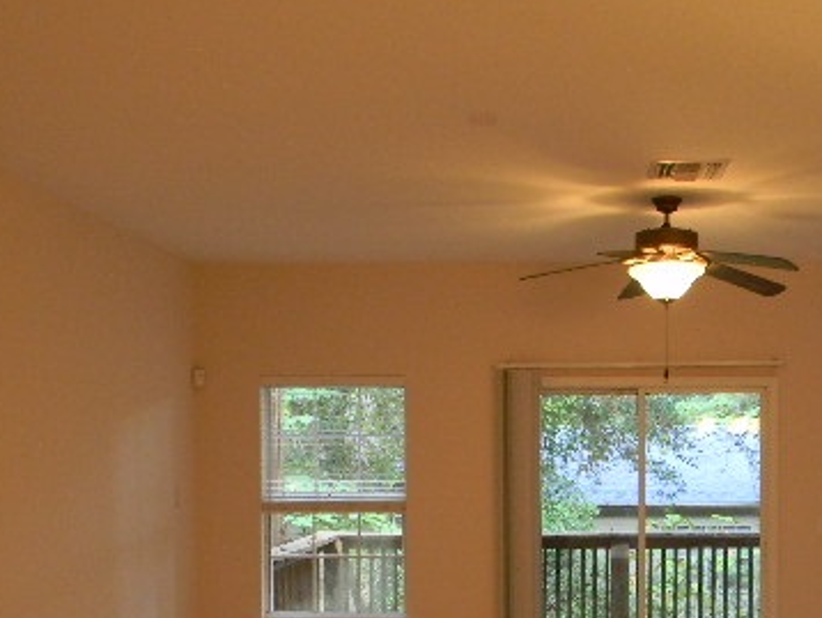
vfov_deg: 28.5
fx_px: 1188
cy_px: 494
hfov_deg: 37.8
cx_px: 535
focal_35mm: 50
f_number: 3.5
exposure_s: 1/30
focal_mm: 5
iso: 323
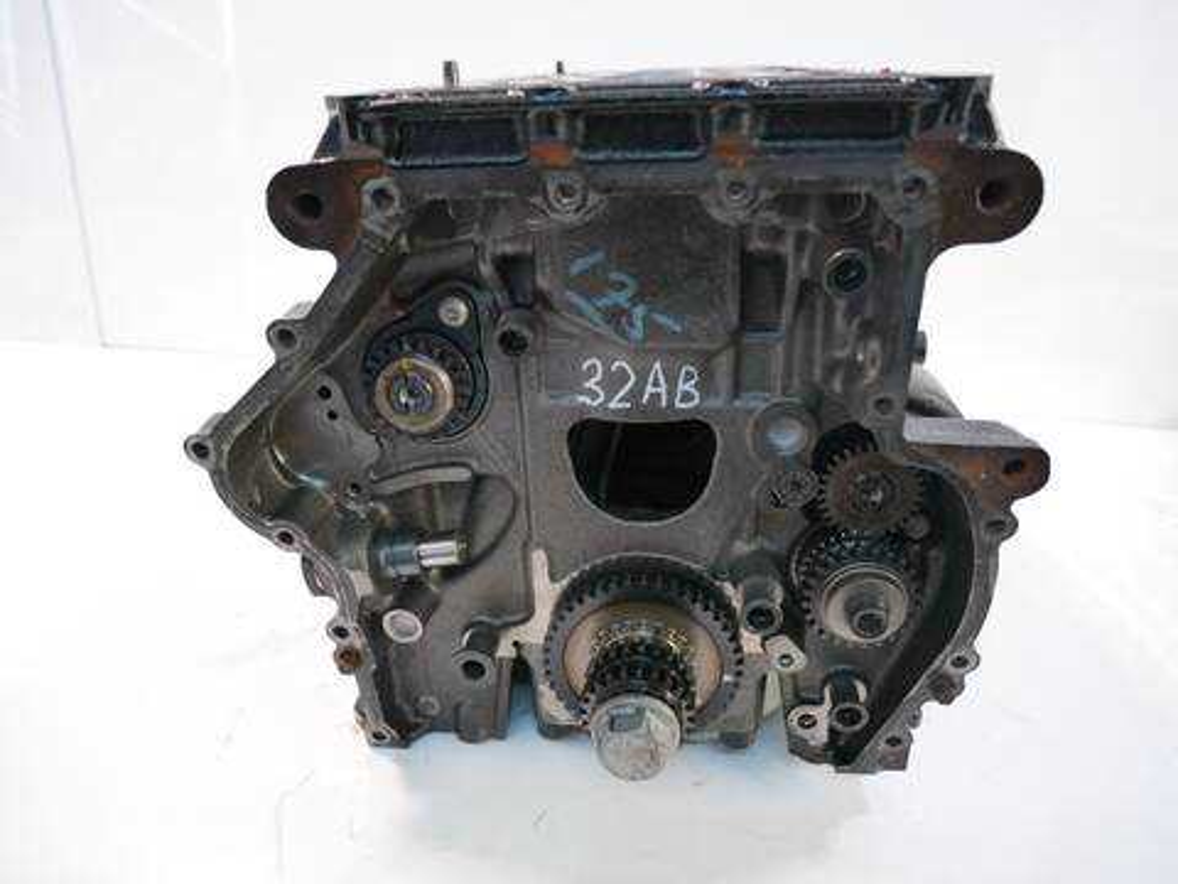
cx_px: 589
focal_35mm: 24
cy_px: 442
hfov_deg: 71.6
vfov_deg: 56.8
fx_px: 817
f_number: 3.5
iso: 1000
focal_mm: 12
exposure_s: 1/60
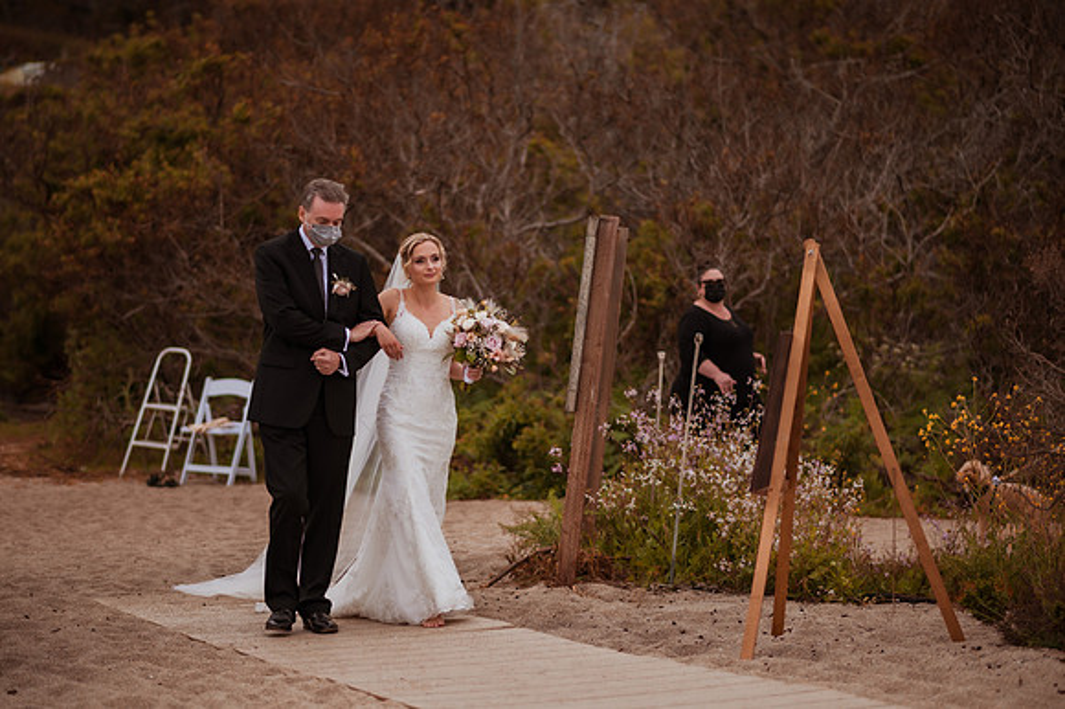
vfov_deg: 15.5
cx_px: 514
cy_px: 342
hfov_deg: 23.1
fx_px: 2602
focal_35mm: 88
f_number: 1.8
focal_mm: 85
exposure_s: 1/1250
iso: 200
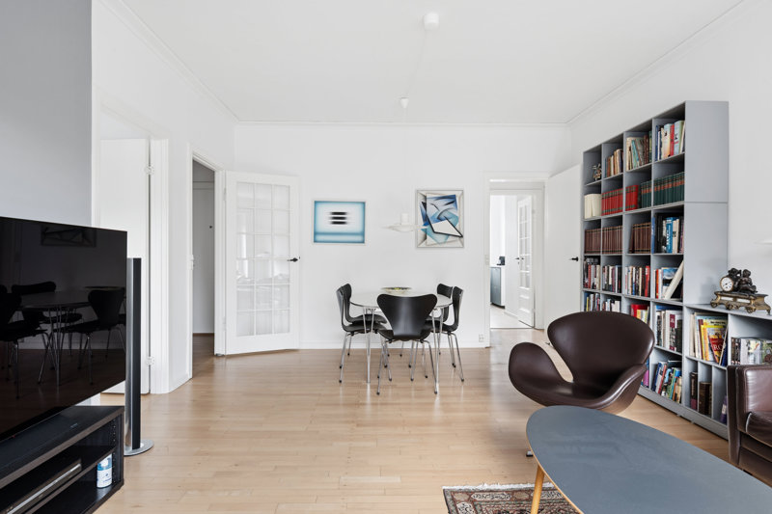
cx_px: 386
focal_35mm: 19
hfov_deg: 86.9
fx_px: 407
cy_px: 257
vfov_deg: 64.5
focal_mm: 19
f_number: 11
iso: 125
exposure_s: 1/2
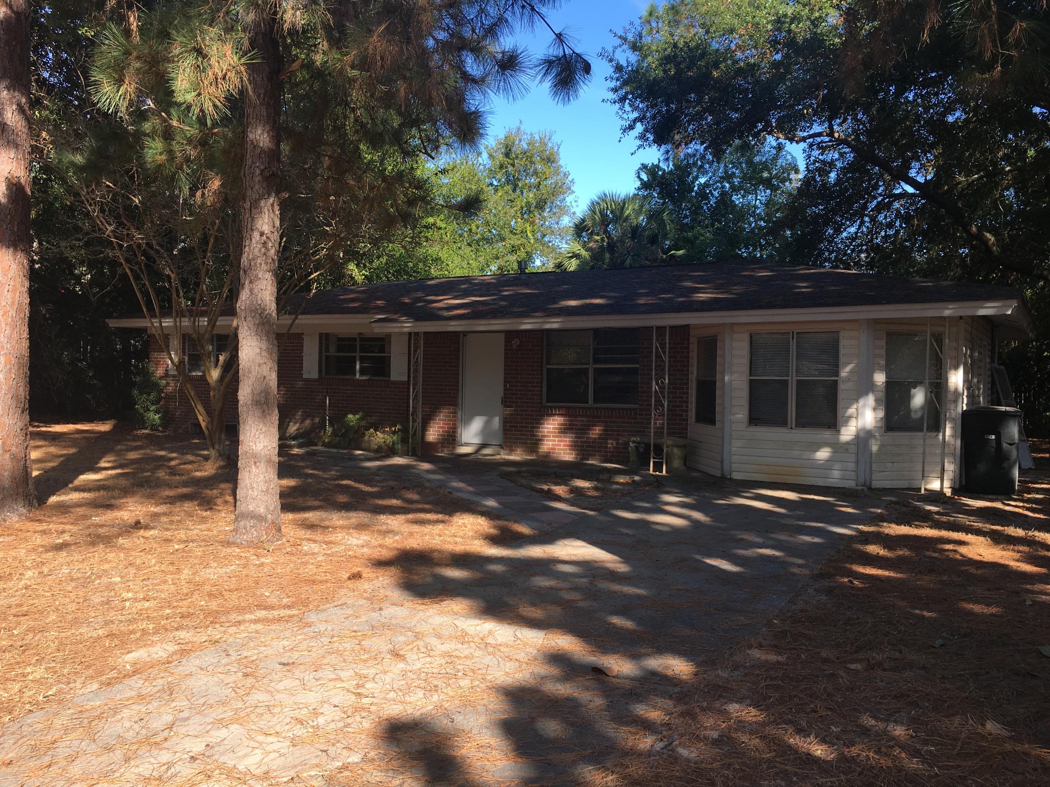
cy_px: 394
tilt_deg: +1.6
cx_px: 525
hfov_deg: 61.7
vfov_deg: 48.2
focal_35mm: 29
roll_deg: -0.4
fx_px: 880
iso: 25
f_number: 2.2
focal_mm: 4.15
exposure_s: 1/487
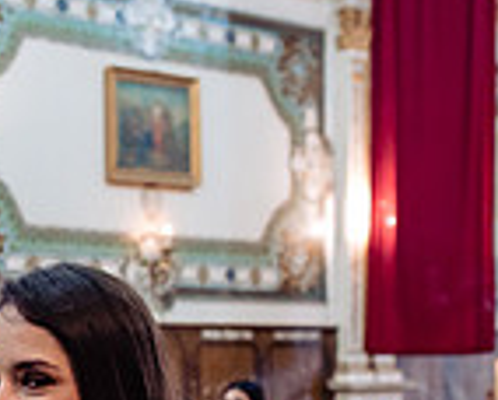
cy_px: 486
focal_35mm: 111
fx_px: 1638
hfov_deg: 16.2
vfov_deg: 13.5
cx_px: -186
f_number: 3.2
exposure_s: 1/80
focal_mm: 29
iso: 1600
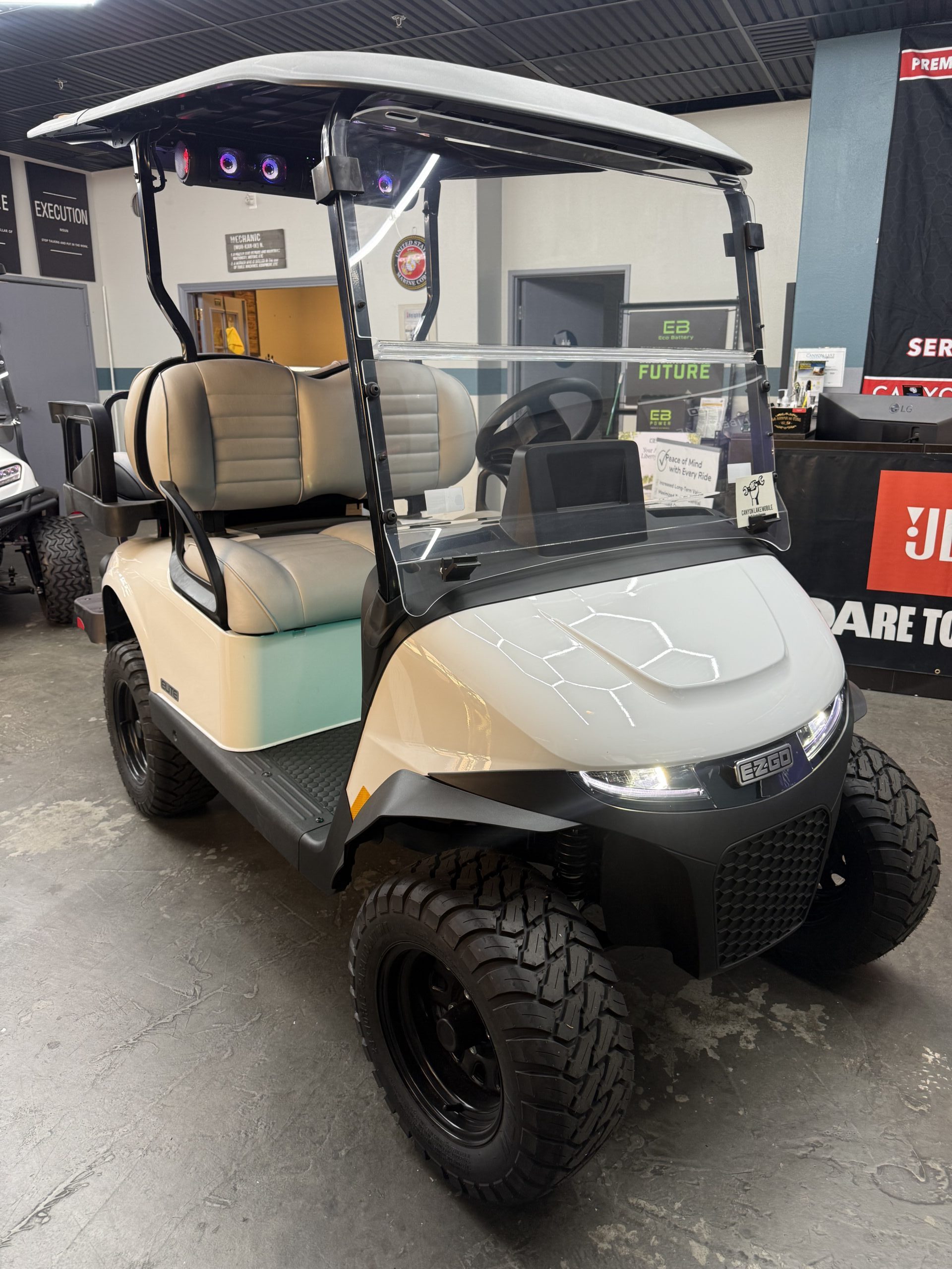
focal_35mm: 24
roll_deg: -0.2
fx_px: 880
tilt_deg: -15.5
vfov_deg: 71.6
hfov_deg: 56.8
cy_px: 634
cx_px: 476
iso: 100
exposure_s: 1/60
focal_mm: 6.76
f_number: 1.78
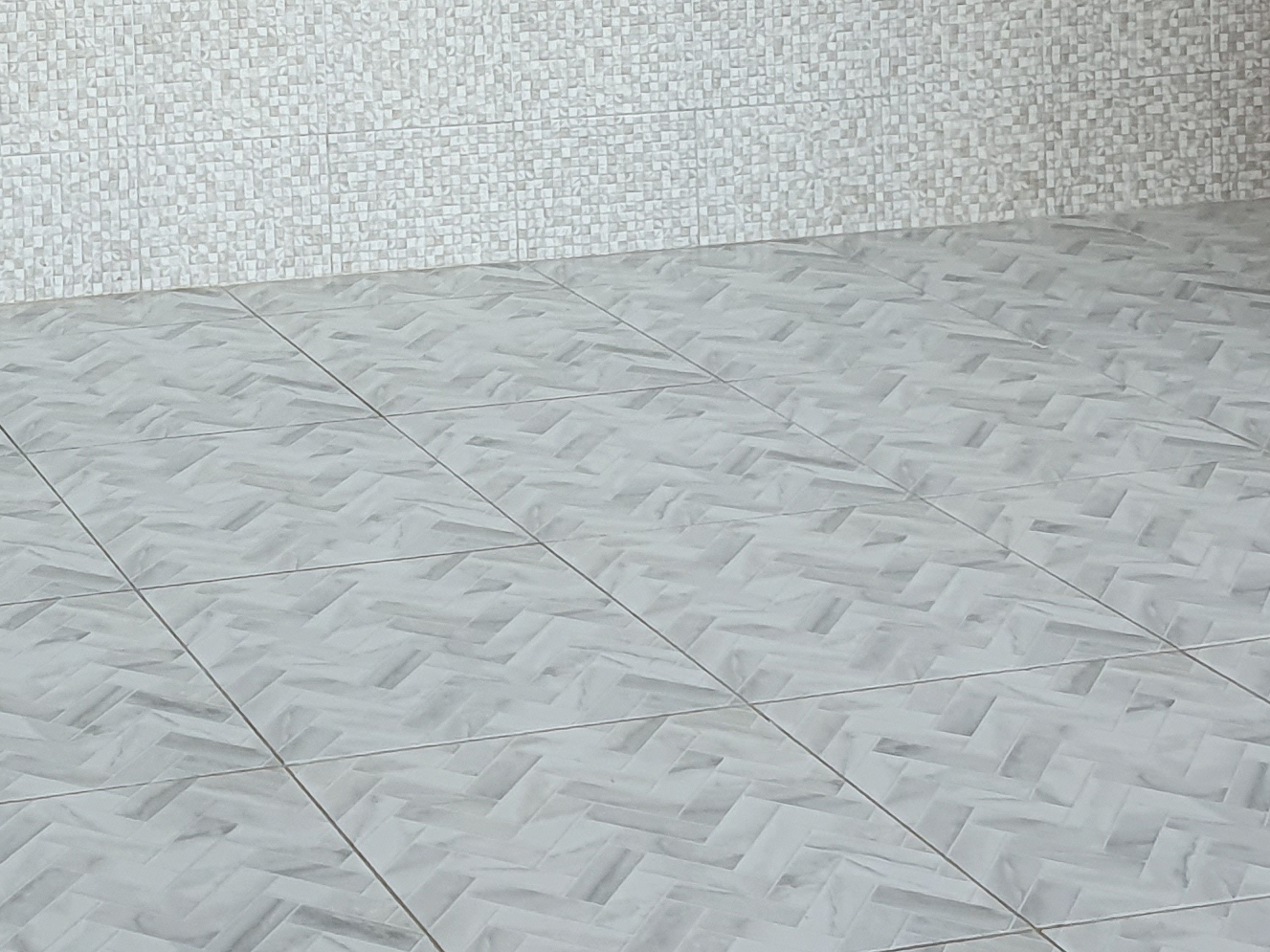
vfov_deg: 17.1
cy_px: -402
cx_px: -58
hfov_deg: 23.5
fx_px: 2898
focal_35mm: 79
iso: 50
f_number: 2.4
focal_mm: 4.32
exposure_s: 1/116
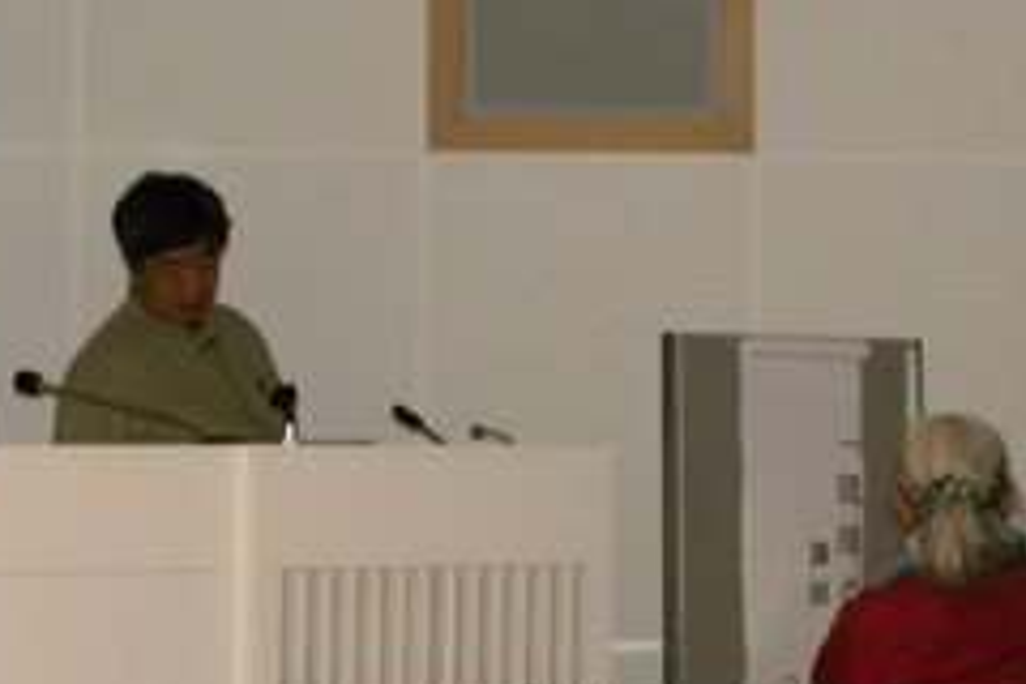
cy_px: 124
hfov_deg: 11.3
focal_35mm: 182
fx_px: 5187
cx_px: 795
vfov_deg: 7.5
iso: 512
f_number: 4
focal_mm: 18.8
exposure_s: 1/30
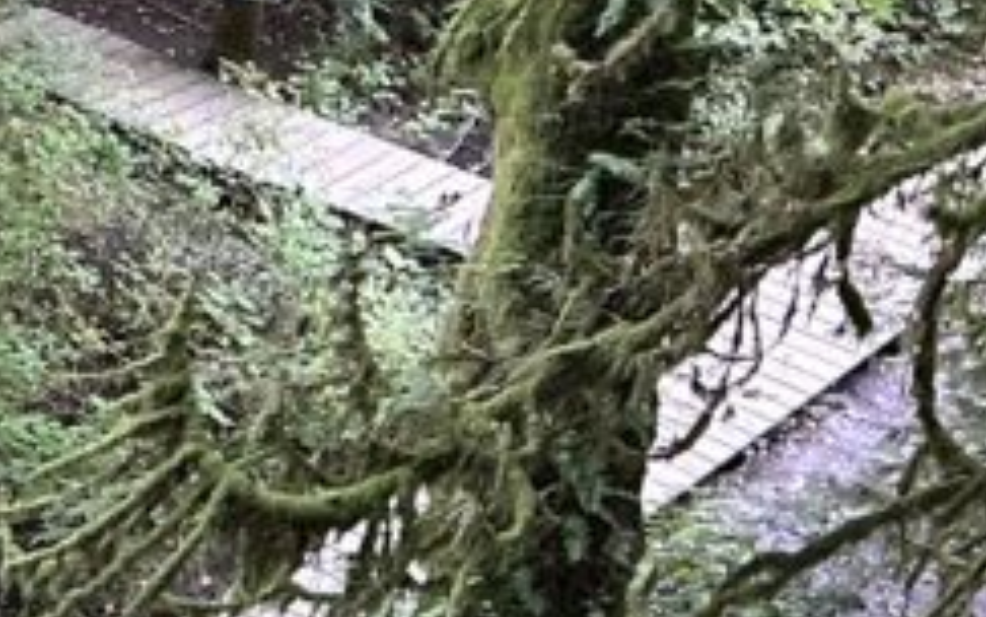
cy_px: 398
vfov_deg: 12.2
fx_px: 2876
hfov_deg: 16.0
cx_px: -868
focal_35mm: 107
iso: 800
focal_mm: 6.86
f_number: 1.78
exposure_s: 1/60
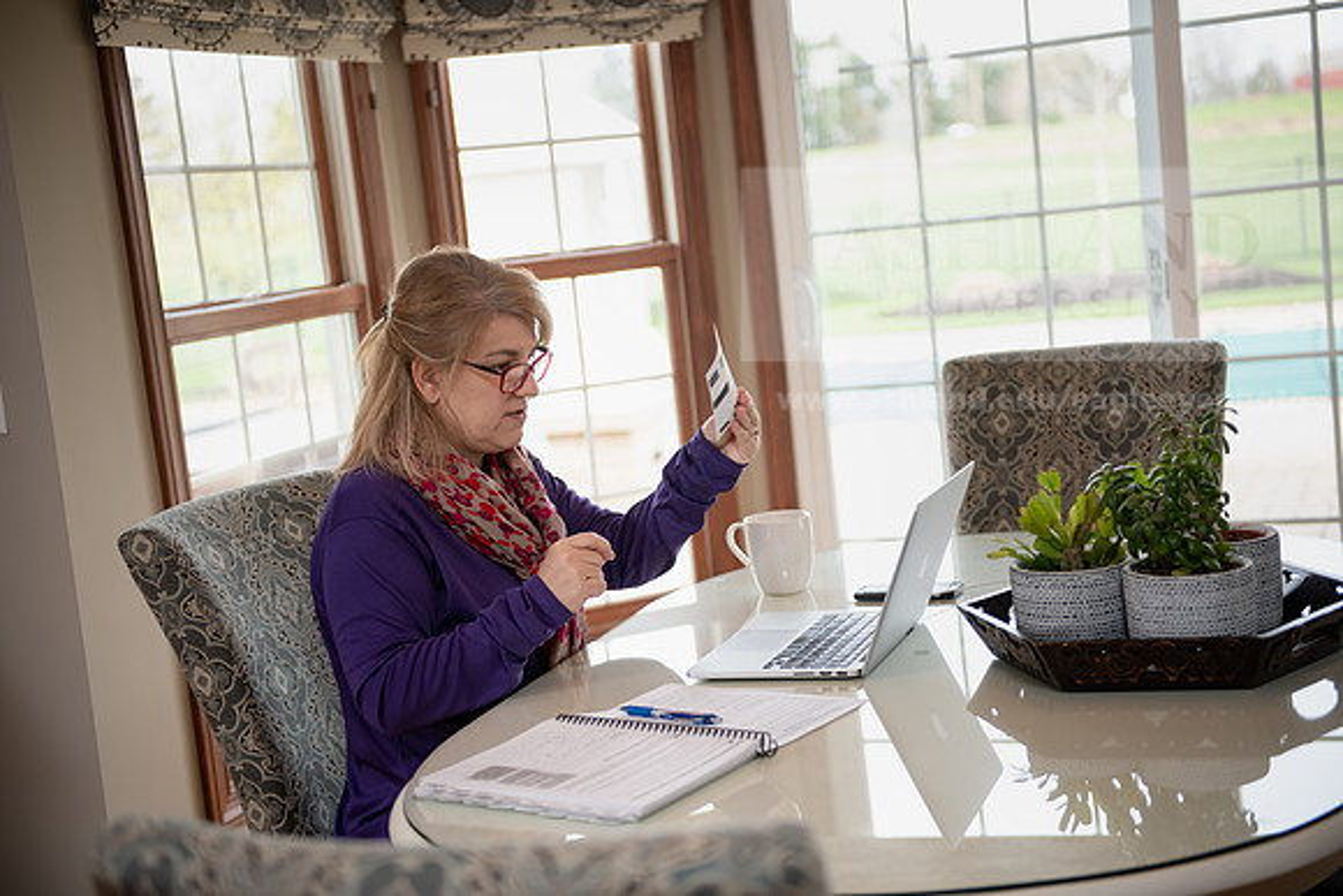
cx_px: 672
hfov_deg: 36.2
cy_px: 448
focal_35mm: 55
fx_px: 2052
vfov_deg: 24.6
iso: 320
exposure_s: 1/200
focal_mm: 55
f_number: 2.8
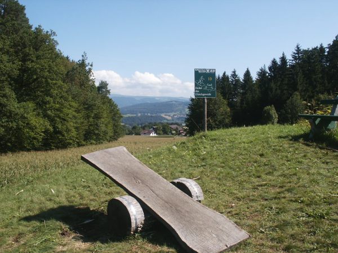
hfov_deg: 52.6
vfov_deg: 40.7
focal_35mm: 35
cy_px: 126
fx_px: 342
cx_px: 169
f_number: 6.7
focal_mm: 7.18
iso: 64
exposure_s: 1/180
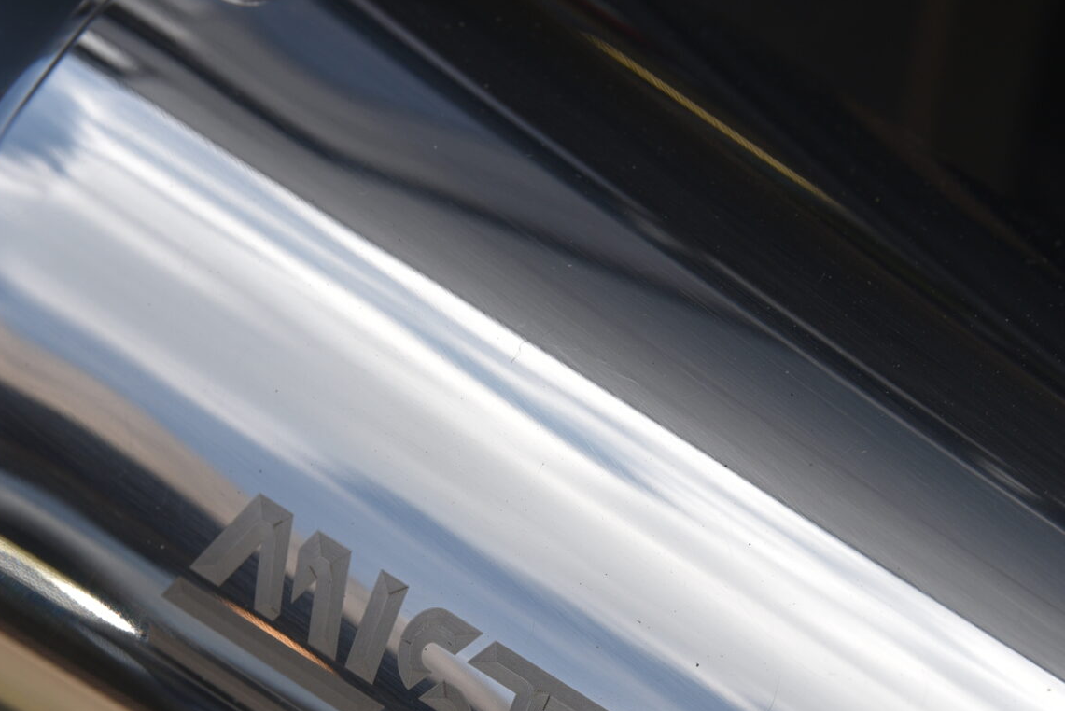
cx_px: 557
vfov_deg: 8.7
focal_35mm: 157
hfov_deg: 13.1
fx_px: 4647
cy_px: 668
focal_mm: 70
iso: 100
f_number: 8
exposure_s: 1/250
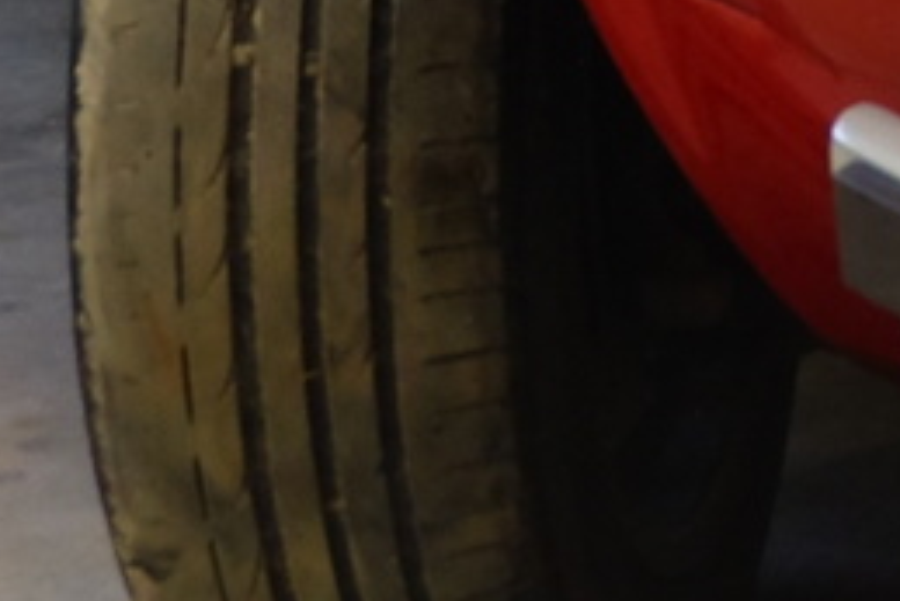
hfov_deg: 6.9
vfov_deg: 4.7
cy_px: -488
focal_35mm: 290
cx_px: 1724
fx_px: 7254
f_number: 4.7
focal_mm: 31
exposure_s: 1/17
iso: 800
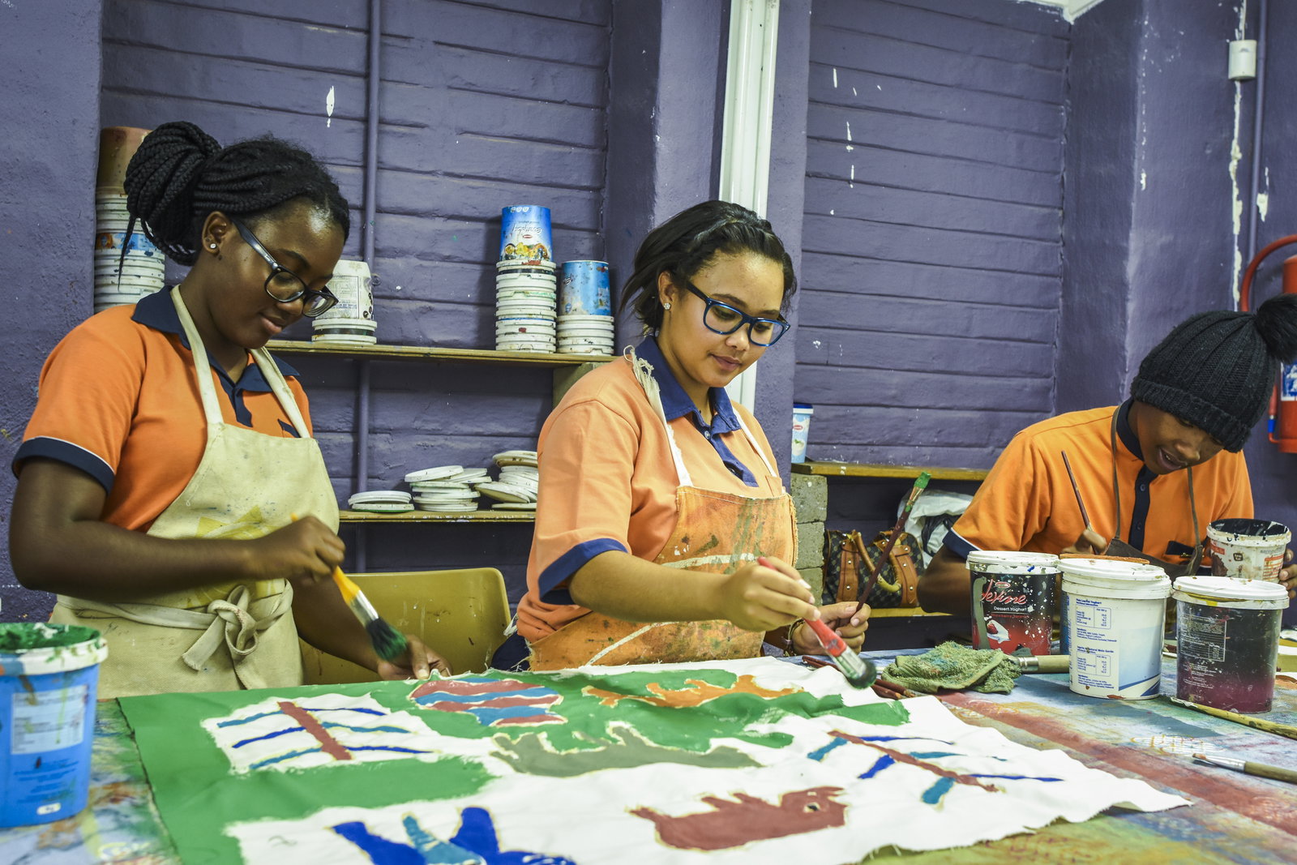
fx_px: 1297
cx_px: 648
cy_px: 432
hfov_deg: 53.1
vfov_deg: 36.9
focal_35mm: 36
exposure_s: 1/60
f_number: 3.5
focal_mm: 24
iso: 1000
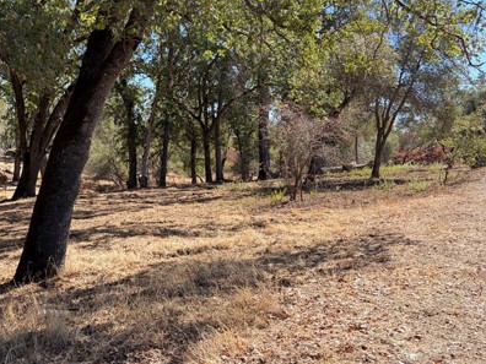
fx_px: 590
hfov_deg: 43.2
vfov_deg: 34.1
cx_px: 114
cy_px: 127
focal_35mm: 42
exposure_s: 1/1081
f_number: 1.6
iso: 50
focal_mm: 5.96
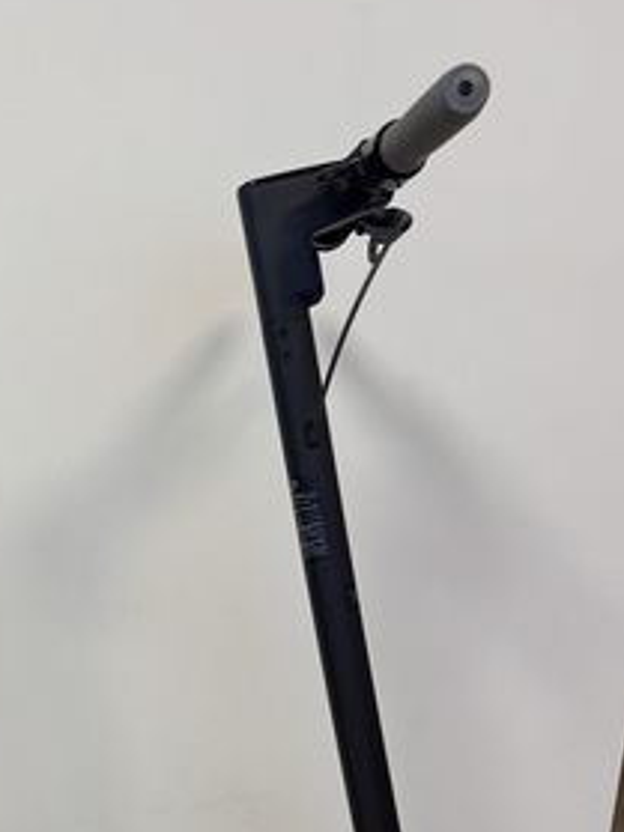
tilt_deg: -16.6
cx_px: 85
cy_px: 701
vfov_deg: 41.4
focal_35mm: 43
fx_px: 1034
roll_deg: +0.1
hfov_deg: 32.2
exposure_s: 1/100
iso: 160
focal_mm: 6.76
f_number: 1.78
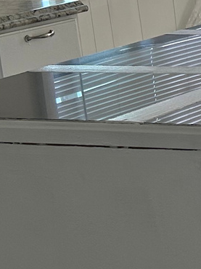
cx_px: 620
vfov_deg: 13.7
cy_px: 65
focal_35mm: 144
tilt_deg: -11.4
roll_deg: +3.3
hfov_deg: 8.5
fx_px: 1116
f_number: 1.5
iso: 50
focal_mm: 5.7
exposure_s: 1/277
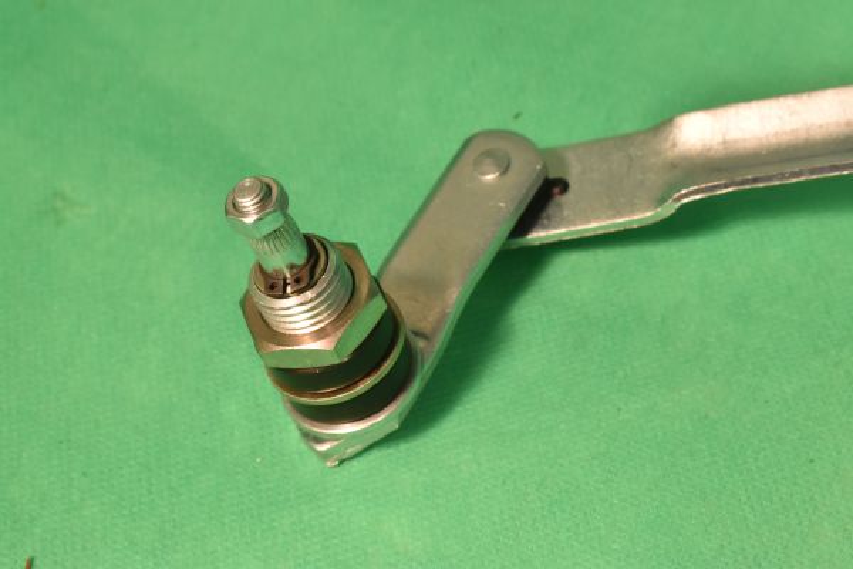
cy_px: 284
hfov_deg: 24.6
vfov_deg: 16.6
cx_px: 426
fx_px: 1955
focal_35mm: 82
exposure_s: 1/100
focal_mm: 55
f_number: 14
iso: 1100
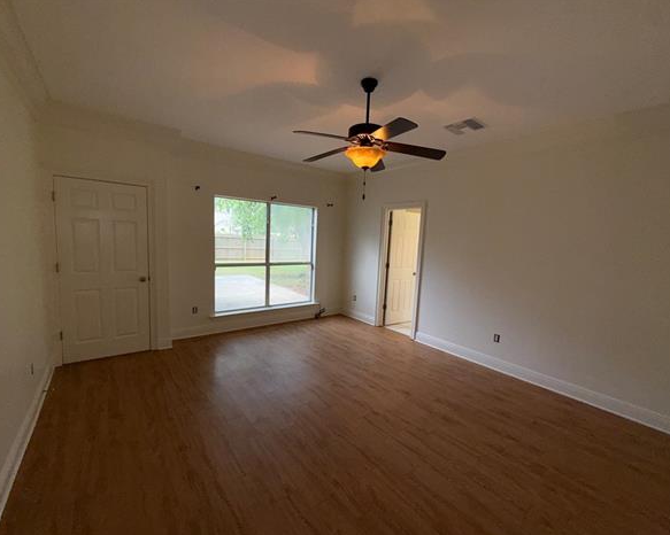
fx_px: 297
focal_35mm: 15
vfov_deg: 84.0
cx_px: 338
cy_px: 271
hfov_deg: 96.8
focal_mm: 2.22
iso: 40
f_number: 2.2
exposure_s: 1/122
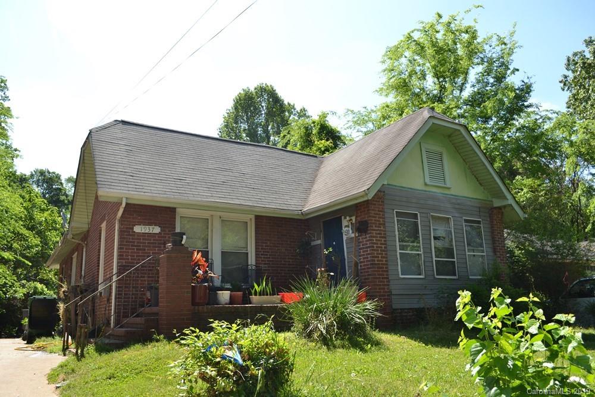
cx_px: 298
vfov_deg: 47.9
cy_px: 198
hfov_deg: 67.4
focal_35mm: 27
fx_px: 446
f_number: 6.3
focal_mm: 18
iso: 100
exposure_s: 1/200
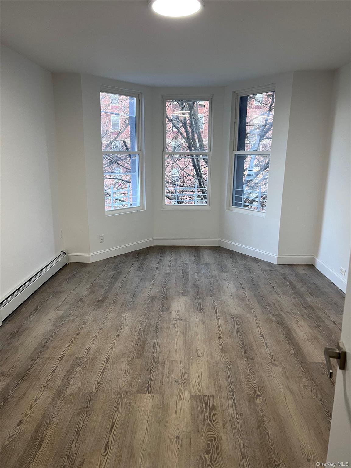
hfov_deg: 53.1
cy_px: 234
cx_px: 176
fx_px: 352
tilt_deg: -10.8
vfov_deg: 67.3
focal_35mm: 26
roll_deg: +0.9
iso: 100
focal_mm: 5.7
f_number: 1.5
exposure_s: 1/60
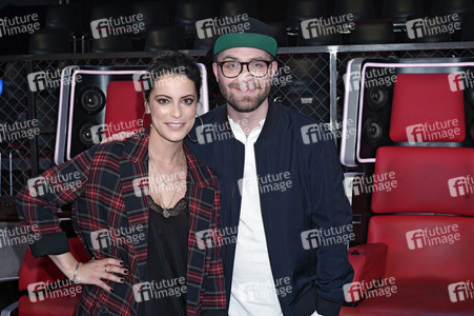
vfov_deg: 24.6
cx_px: 237
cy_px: 158
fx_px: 724
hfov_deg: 36.3
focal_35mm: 55
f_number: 8
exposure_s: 1/60
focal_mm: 55
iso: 640
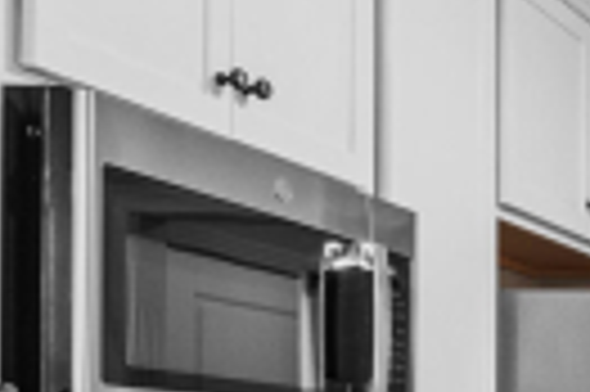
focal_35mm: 86
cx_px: 1194
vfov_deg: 15.2
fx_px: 1408
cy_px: 500
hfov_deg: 17.1
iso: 400
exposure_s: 1/2.5
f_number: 8
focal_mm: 10
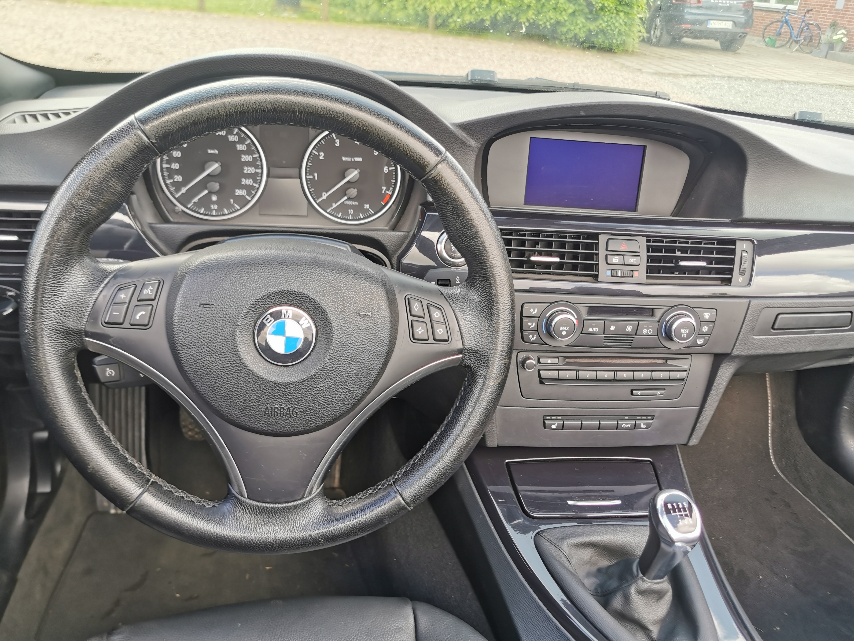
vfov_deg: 51.4
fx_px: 666
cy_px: 320
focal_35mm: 27
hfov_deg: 65.3
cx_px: 427
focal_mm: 5.56
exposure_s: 1/206
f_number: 1.6
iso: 50
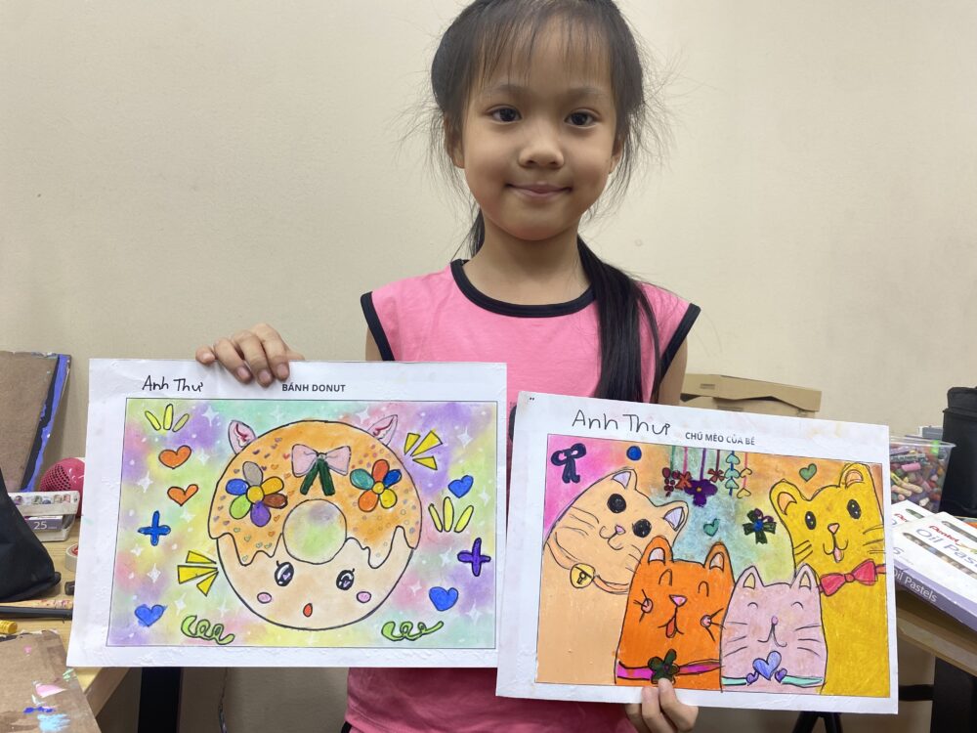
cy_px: 366
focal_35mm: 26
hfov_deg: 67.3
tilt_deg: -2.9
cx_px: 488
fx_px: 734
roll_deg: -4.3
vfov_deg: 53.1
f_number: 1.8
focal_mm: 4.25
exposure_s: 1/100
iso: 64
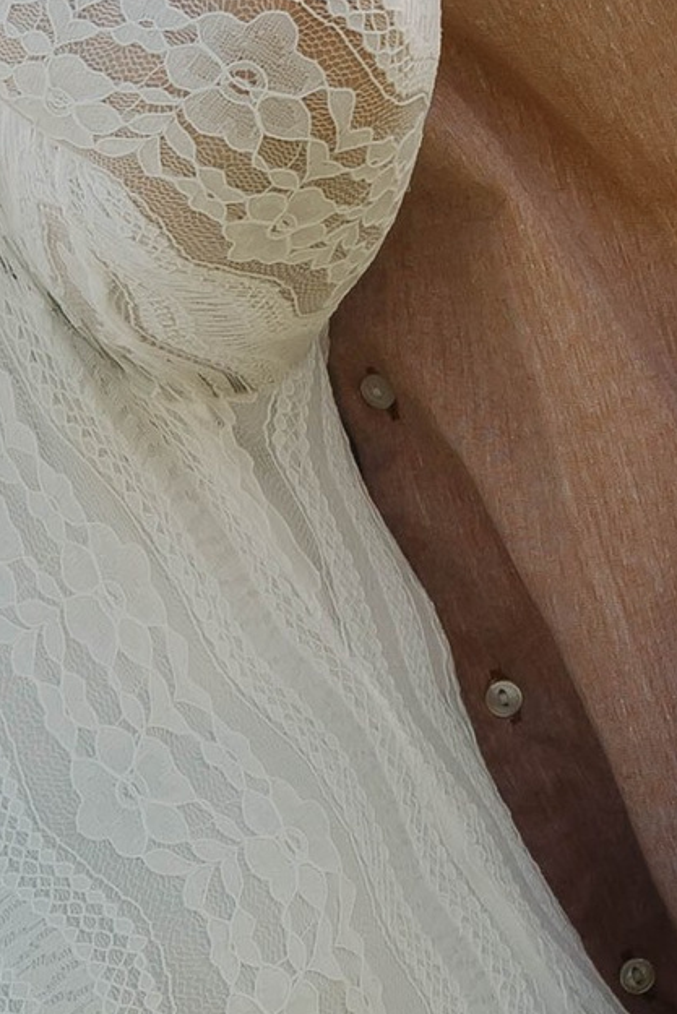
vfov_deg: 6.8
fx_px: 8570
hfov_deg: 4.5
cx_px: -343
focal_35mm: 304
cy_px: 360
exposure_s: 1/1000
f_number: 3.5
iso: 100
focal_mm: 33
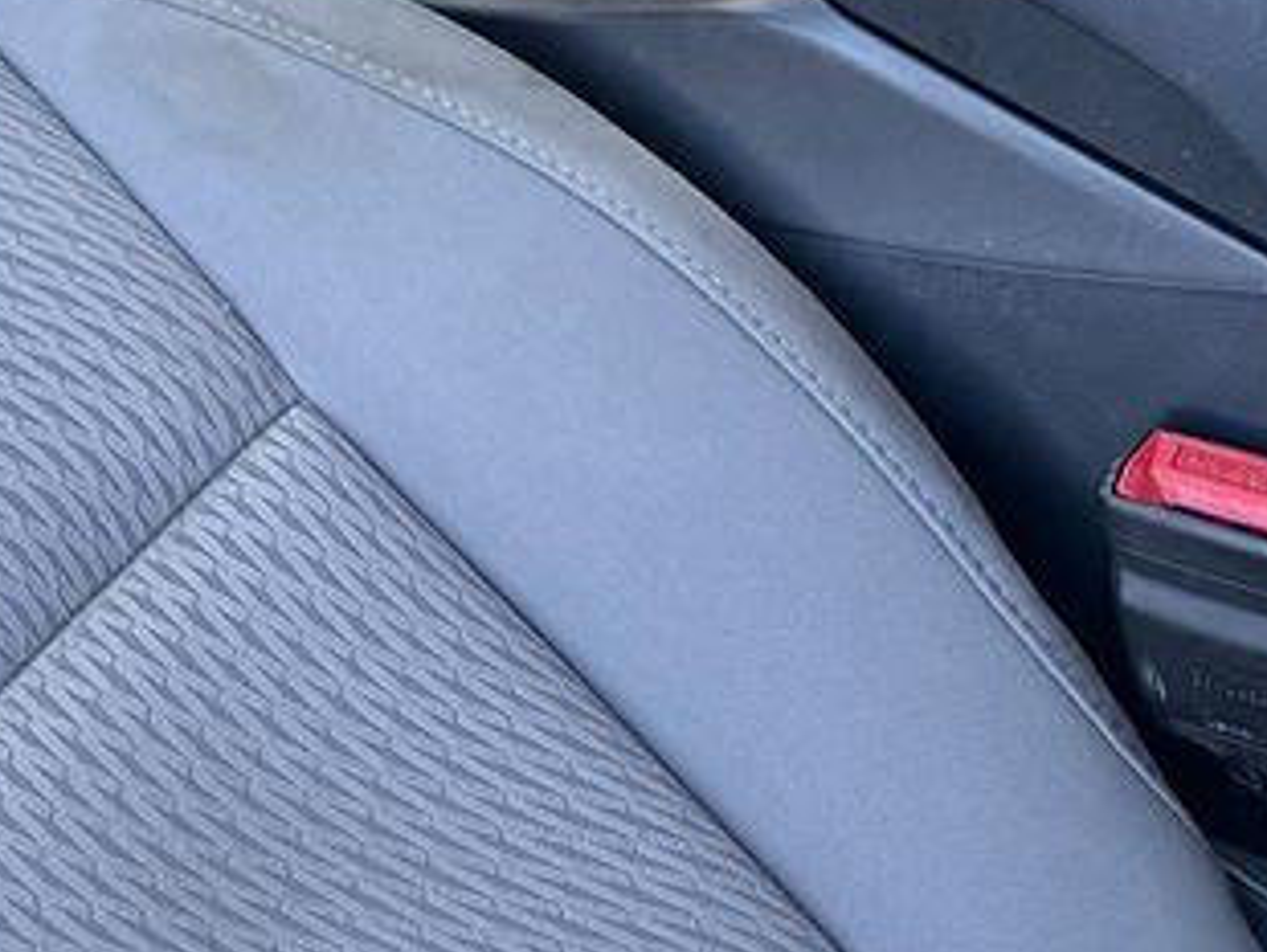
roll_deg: +0.0
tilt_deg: -30.3
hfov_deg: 17.7
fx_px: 3626
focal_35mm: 99
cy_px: -911
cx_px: -650
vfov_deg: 13.1
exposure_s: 1/125
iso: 160
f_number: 1.78
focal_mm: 6.76
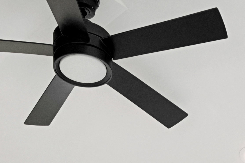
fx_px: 586
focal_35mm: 86
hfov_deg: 23.3
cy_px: 435
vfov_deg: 11.7
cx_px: 199
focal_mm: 16
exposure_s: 1/6
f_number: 9
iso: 400
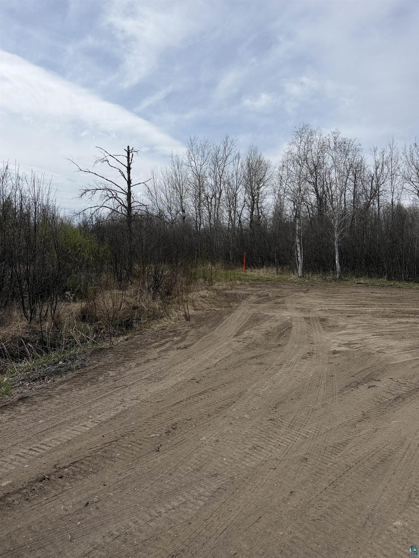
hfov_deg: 56.8
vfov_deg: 71.6
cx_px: 210
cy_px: 279
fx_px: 387
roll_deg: -1.4
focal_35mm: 24
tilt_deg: -4.3
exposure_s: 1/7353
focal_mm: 6.76
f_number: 1.78
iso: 80
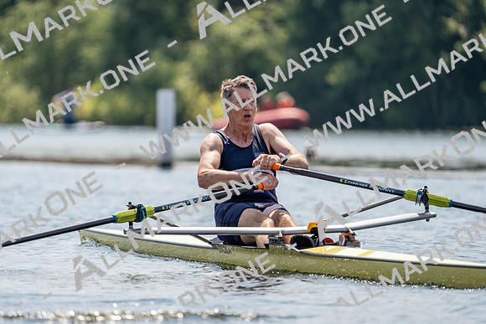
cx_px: 243
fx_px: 6103
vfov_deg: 3.0
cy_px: 162
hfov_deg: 4.6
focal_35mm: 452
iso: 200
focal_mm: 452
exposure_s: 1/1600
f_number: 6.3
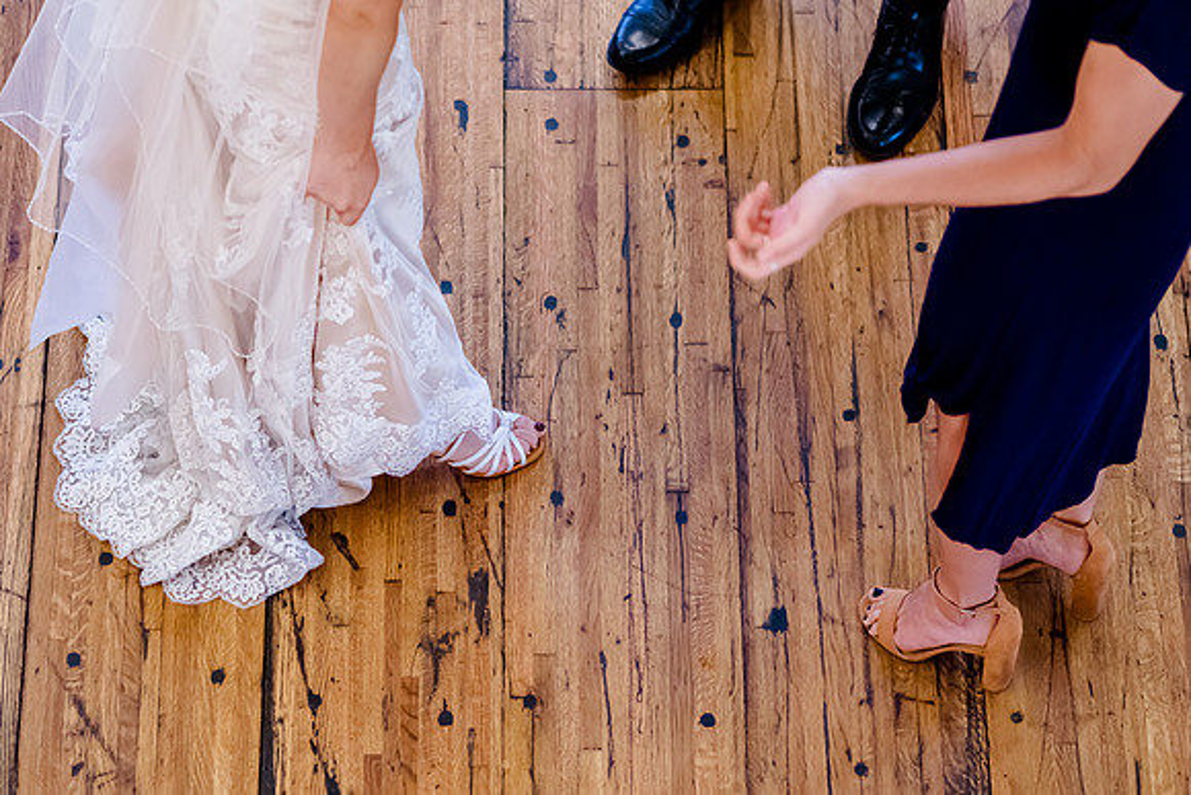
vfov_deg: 10.7
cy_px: 478
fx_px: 4260
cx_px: 522
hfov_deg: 15.9
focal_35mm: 129
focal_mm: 105
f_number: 3.5
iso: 2000
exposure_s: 1/400
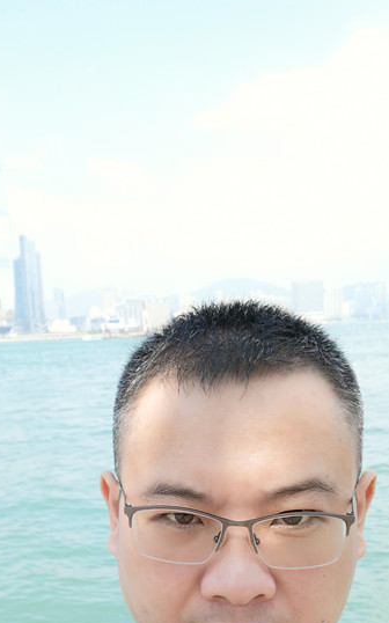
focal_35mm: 41
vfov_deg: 46.8
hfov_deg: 31.1
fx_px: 696
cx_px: 152
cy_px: 454
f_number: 2
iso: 50
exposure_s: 1/357
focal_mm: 3.36
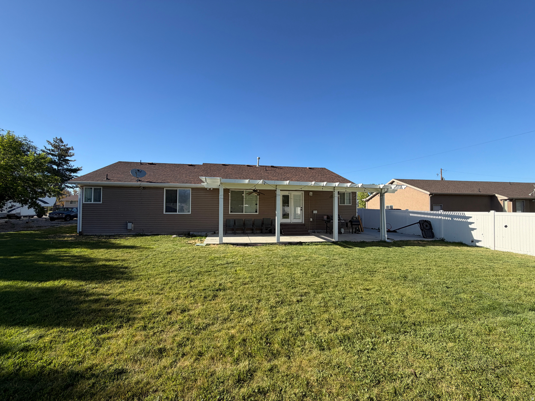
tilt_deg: +3.7
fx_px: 216
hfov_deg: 102.1
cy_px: 200
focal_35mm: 14
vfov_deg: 85.7
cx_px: 268
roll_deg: -0.3
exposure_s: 1/770
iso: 32
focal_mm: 2.22
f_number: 2.2
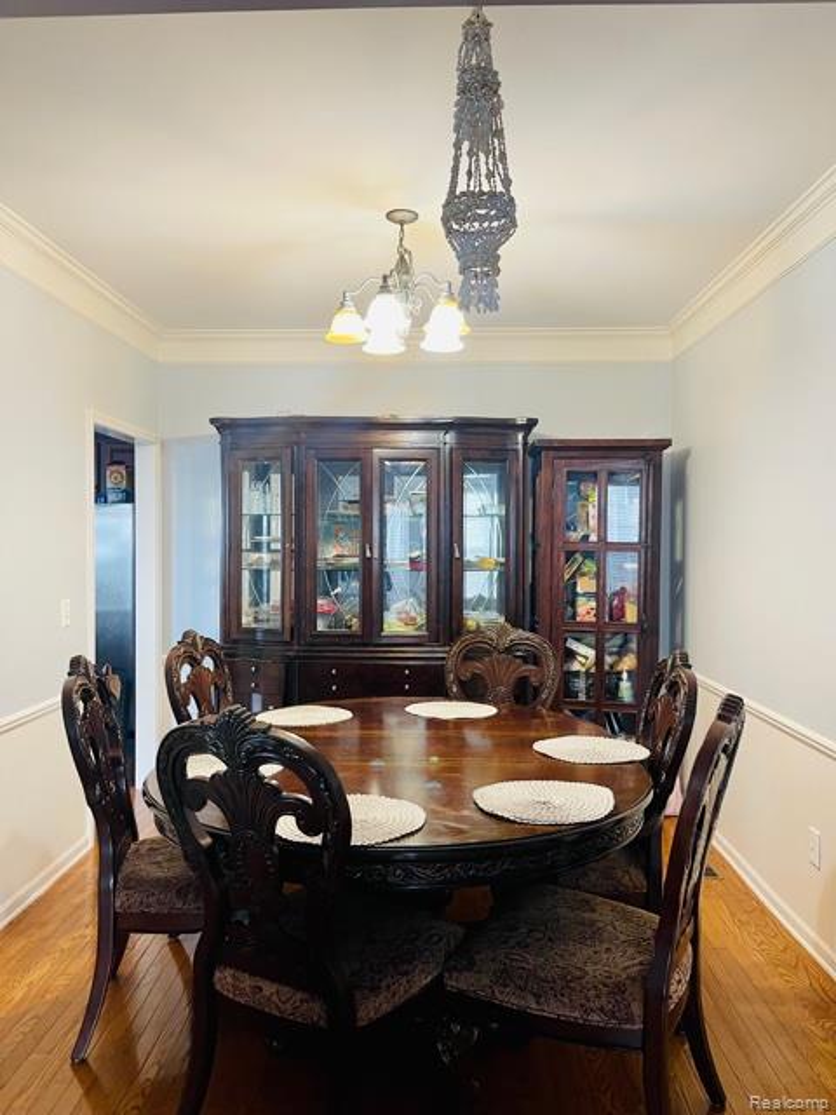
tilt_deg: +0.0
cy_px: 558
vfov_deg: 67.3
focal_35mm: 26
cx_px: 418
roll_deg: +0.0
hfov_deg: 53.1
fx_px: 837
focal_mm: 5.1
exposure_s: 1/60
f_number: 1.6
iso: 200
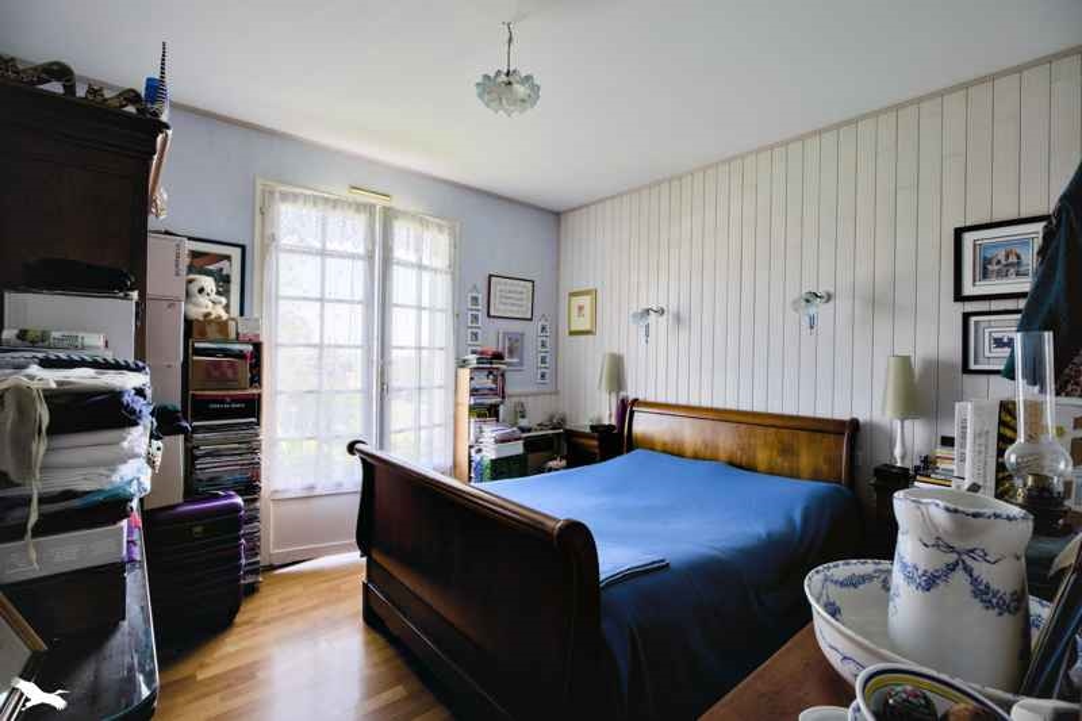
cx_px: 541
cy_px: 360
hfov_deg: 96.7
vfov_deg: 73.7
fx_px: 481
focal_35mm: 16
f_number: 8
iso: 800
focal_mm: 16
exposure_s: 1/320
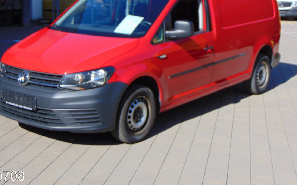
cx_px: 144
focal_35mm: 61
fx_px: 494
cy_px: 59
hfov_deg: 33.5
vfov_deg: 21.2
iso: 80
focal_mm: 9
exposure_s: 1/640
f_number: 3.5
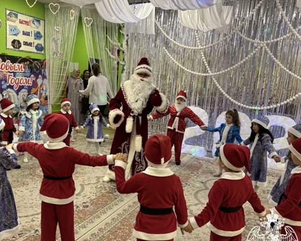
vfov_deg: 45.7
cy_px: 129
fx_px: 285
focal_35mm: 32
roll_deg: -3.6
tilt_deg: -10.9
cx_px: 117
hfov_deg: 55.2
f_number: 1.6
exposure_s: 1/50
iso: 125
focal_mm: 5.96
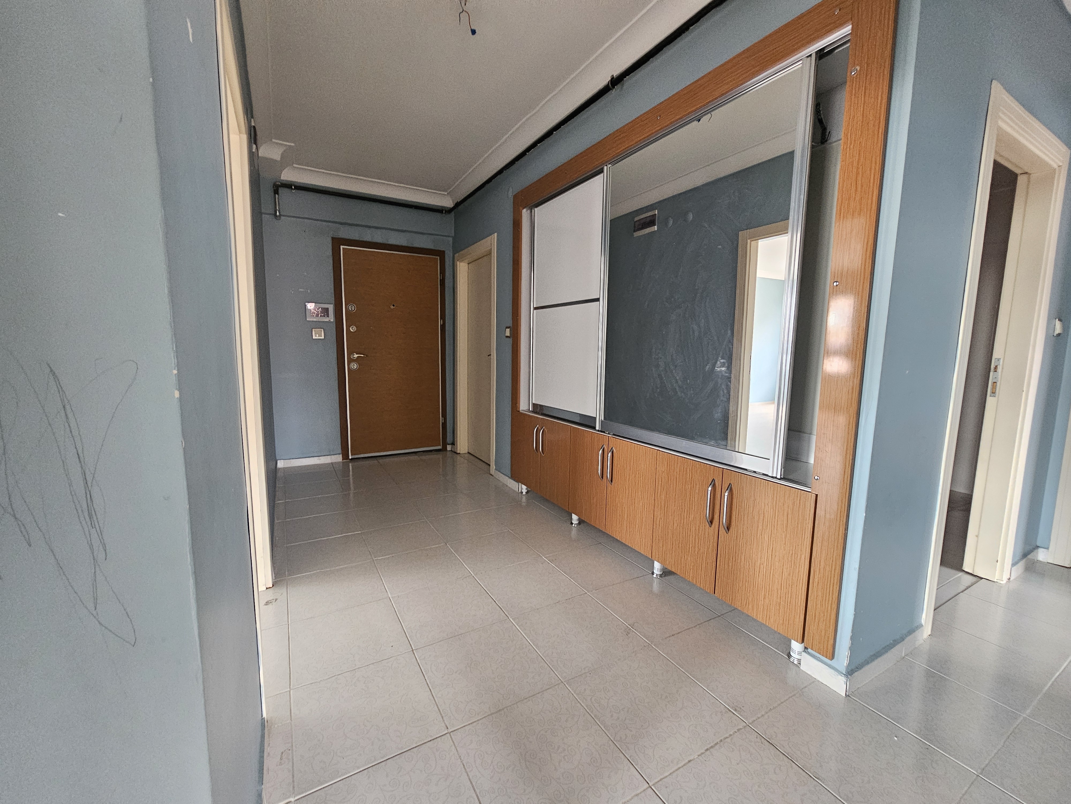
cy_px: 402
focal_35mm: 13
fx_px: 402
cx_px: 536
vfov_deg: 89.9
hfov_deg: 106.2
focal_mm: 2.2
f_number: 2.2
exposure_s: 1/33.3
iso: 500
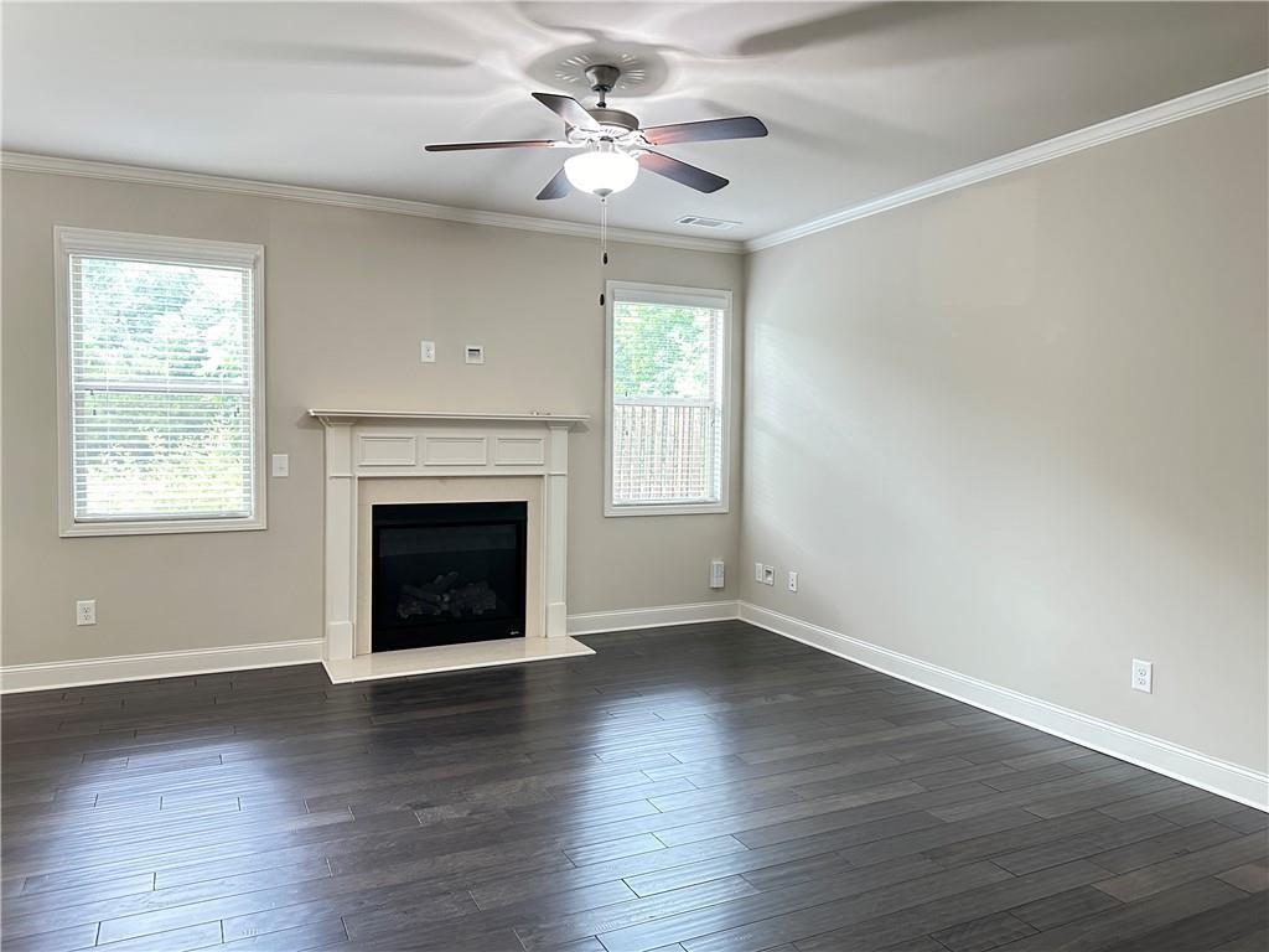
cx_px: 634
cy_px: 476
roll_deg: -0.5
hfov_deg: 71.6
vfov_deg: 56.8
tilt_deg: -2.0
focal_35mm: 24
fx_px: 880
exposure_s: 1/60
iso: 500
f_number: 1.78
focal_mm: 6.86
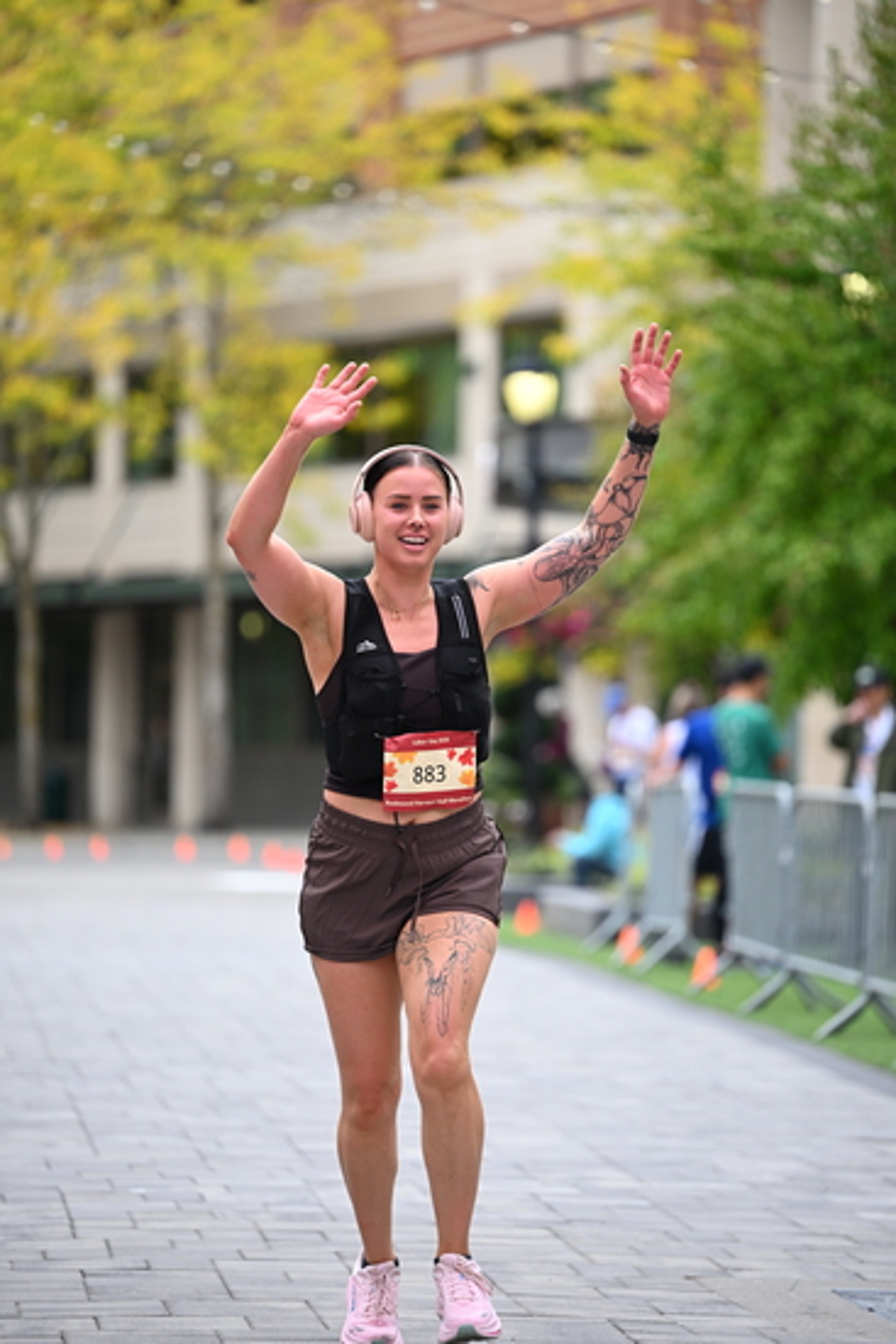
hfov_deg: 8.3
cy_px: 672
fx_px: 6156
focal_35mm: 165
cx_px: 448
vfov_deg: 12.4
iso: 640
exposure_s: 1/2000
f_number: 2.8
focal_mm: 165
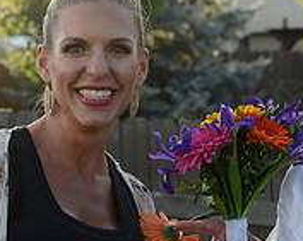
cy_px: 256
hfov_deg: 12.2
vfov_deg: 9.9
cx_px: 380
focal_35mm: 154
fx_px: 1379
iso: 400
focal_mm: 50
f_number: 5
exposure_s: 1/400
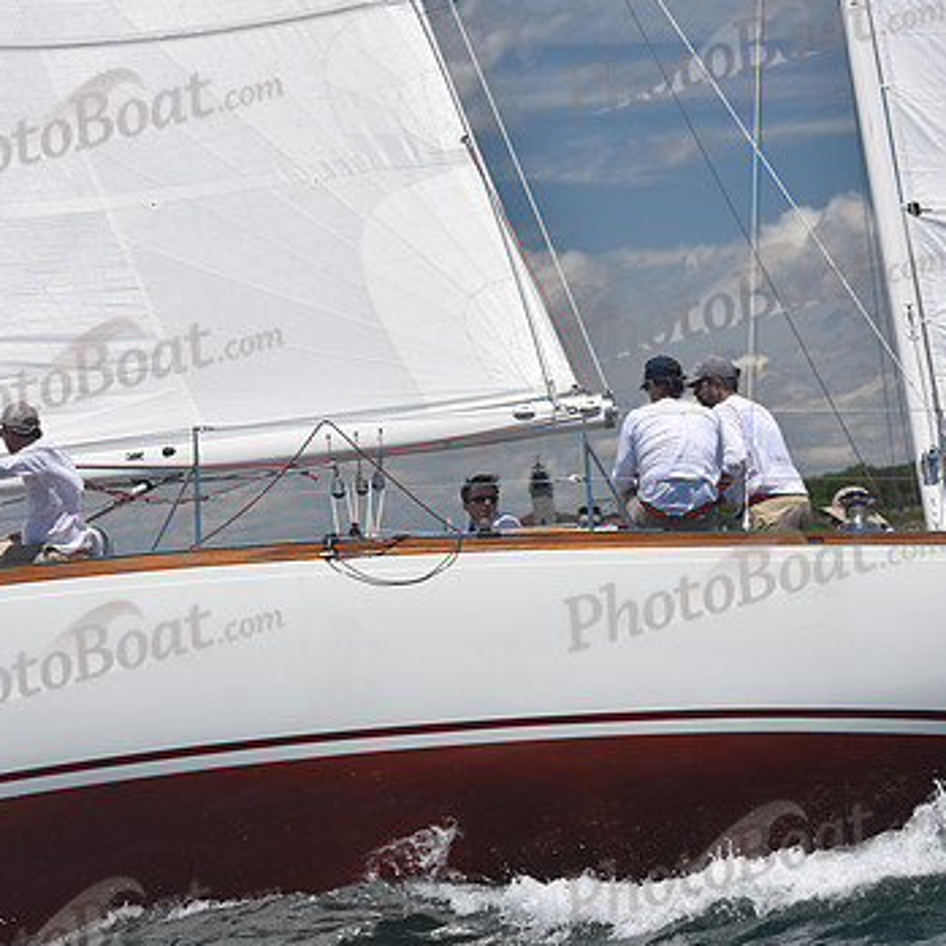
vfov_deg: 13.7
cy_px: 478
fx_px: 3927
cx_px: 426
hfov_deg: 13.7
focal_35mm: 127
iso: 200
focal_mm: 90
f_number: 6.3
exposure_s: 1/1000
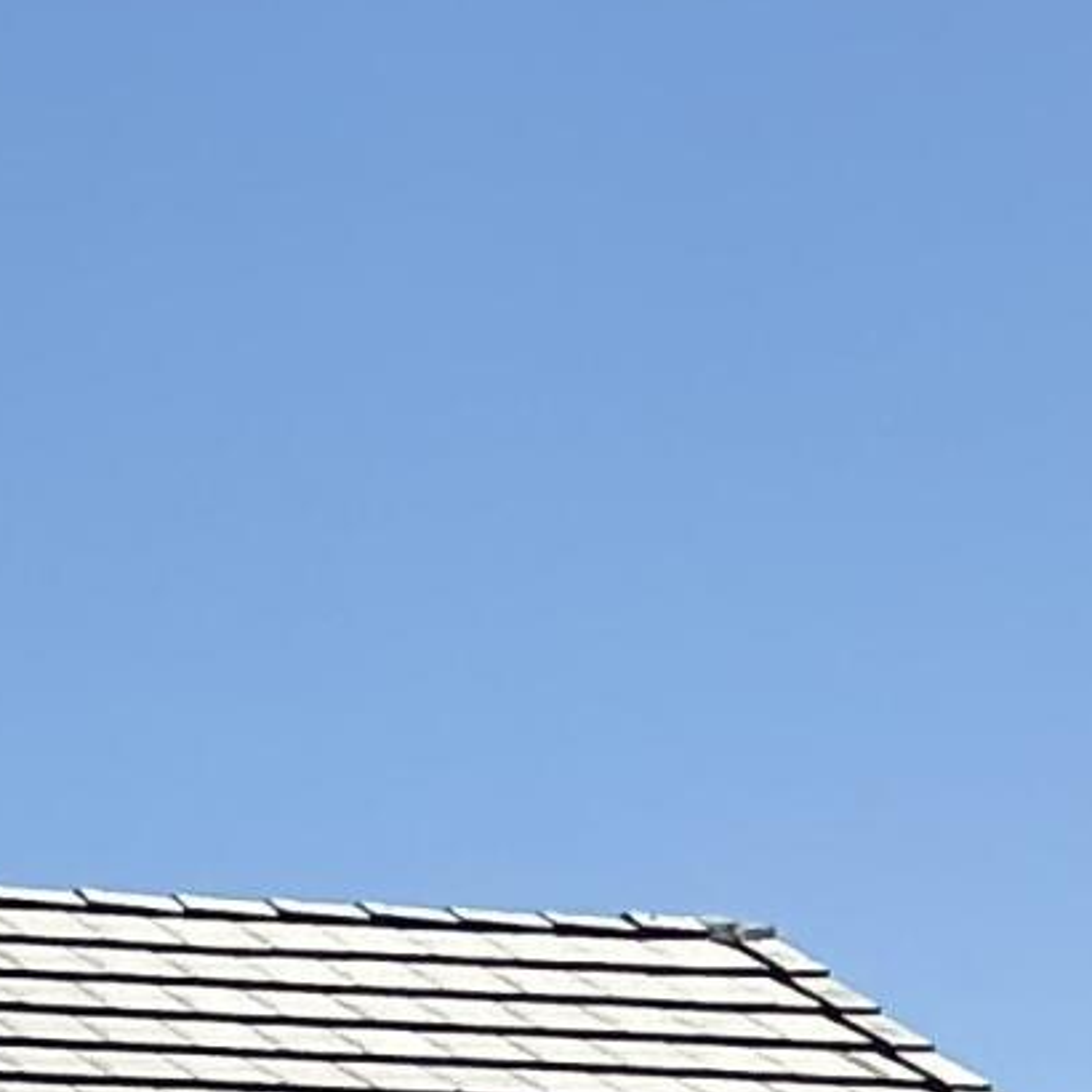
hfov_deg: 7.9
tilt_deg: +6.1
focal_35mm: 181
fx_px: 6460
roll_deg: -2.0
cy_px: 1388
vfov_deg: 9.5
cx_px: -2480
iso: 25
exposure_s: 1/3534
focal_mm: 3
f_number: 1.8
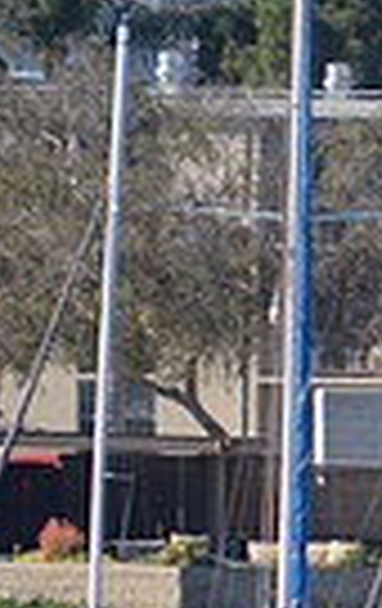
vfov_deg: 1.9
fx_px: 17914
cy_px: 603
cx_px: 1020
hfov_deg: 1.2
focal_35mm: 1081
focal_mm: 165
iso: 140
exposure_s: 1/500
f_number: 5.6
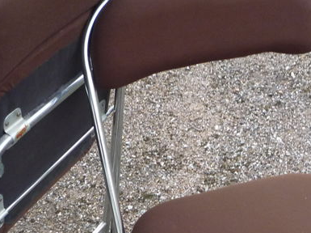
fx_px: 700
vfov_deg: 18.5
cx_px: 239
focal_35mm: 78
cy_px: 212
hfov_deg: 24.7
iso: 200
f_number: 3.3
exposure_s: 1/30
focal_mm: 5.2
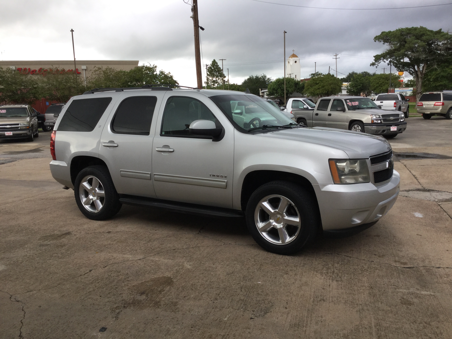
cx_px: 226
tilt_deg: -9.2
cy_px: 170
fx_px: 405
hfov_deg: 58.4
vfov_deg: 45.4
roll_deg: +1.5
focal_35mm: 31
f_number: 2.4
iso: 25
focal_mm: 3.3
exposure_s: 1/221
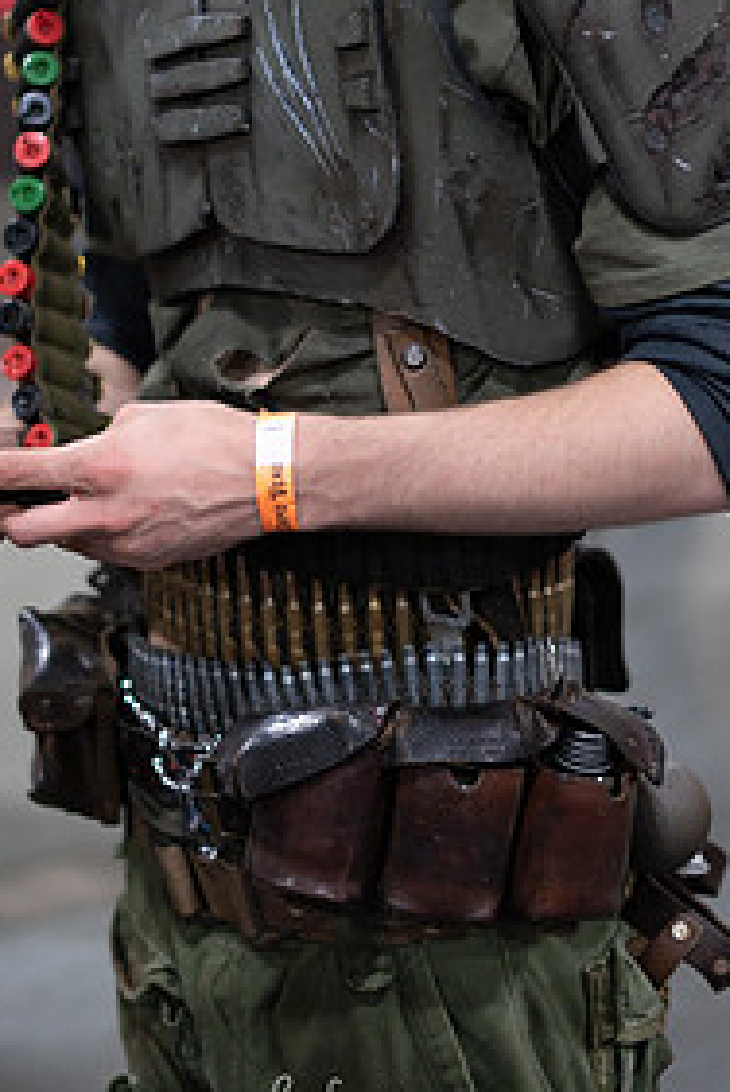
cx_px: 338
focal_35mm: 80
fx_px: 2427
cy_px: 323
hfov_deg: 17.1
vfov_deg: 25.1
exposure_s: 1/125
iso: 400
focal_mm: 50
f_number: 1.8
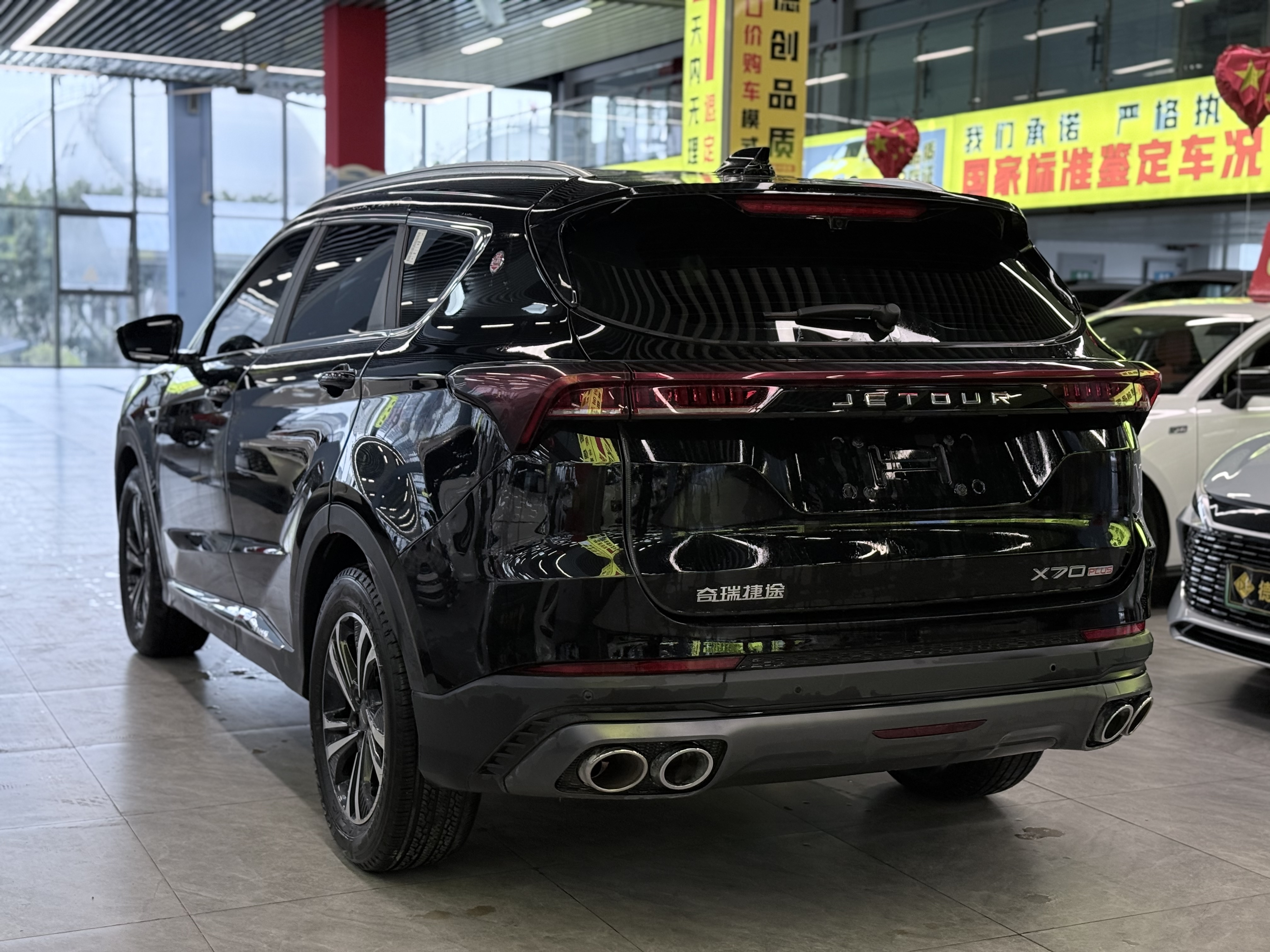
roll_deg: -1.1
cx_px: 635
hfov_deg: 39.7
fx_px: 1761
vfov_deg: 30.3
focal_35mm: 48
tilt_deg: -5.1
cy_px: 476
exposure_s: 1/100
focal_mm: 6.76
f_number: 1.78
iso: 100
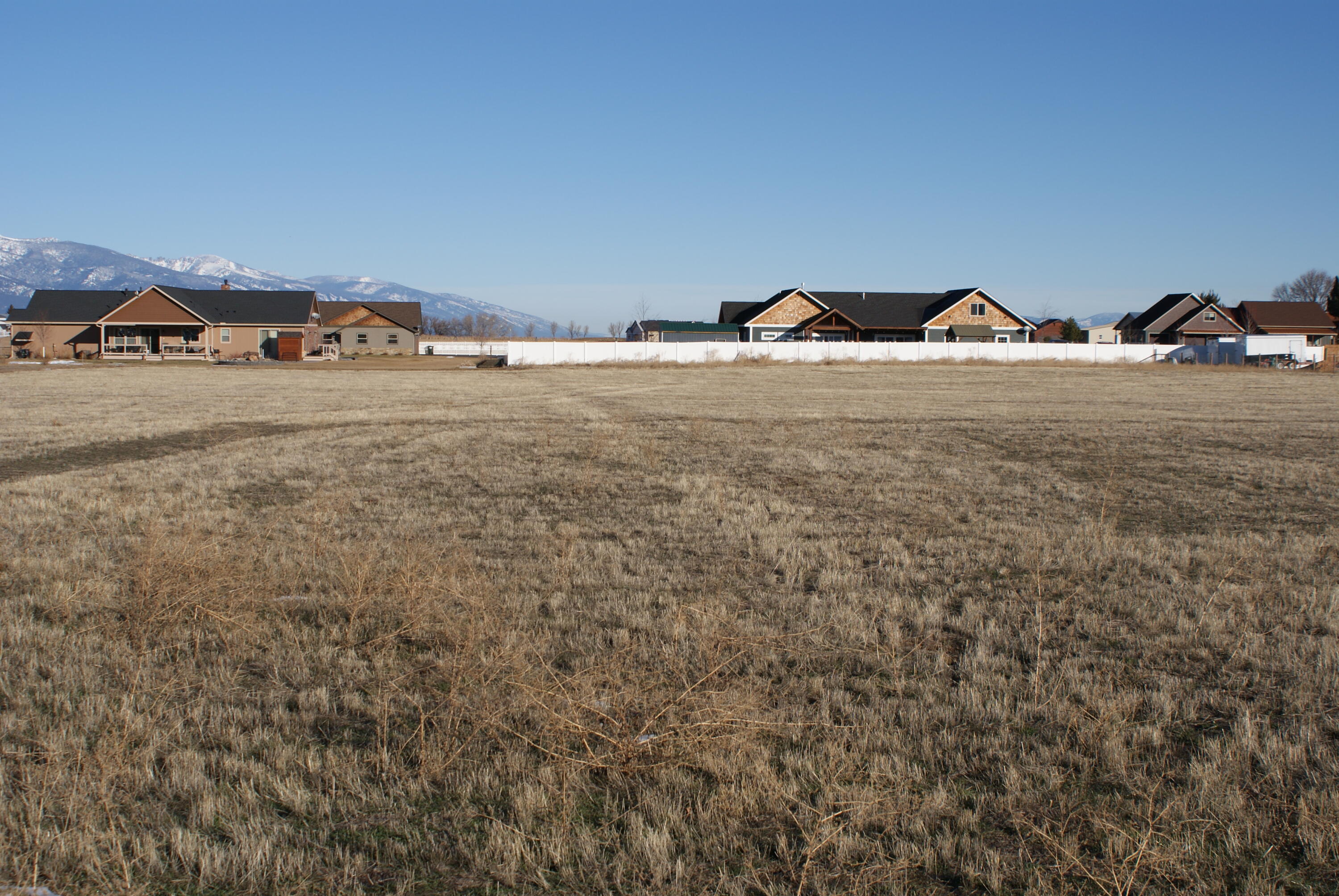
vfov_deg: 29.9
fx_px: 1676
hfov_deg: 43.6
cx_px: 670
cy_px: 448
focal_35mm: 45
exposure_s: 1/250
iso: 100
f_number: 10
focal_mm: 30
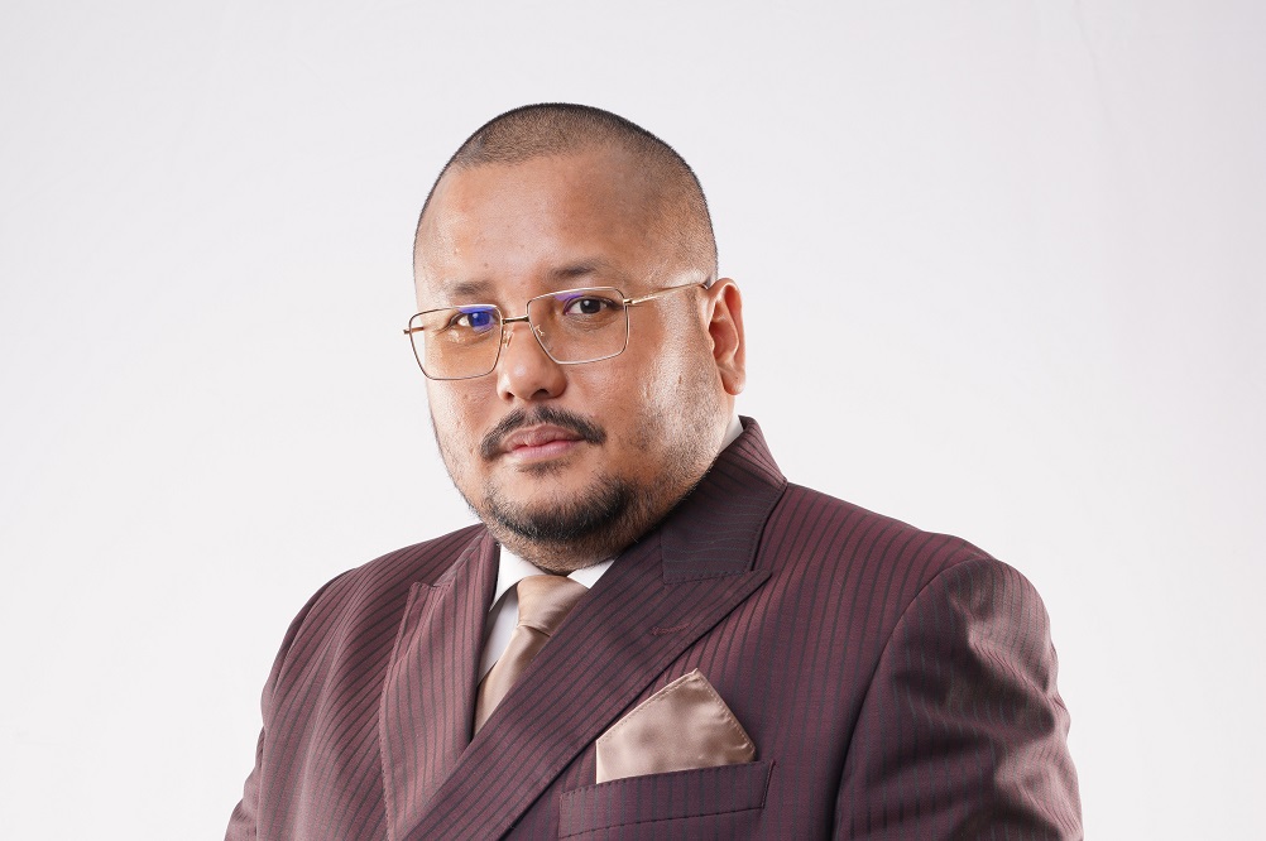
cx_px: 633
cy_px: 420
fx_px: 1721
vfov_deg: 27.5
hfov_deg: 40.4
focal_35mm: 49
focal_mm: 49
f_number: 11
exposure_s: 1/100
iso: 160
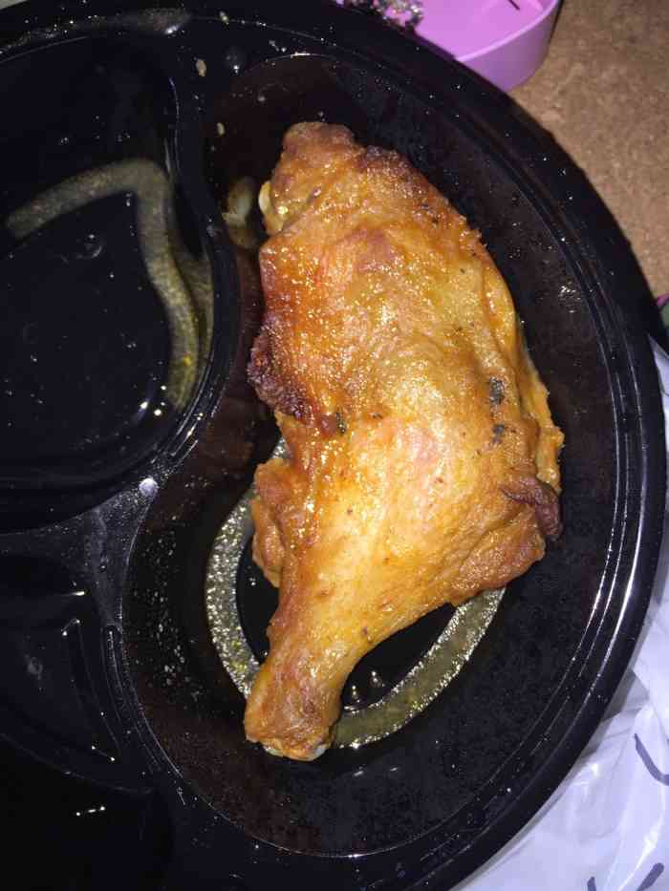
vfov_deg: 61.7
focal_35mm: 29
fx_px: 747
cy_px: 446
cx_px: 334
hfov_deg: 48.2
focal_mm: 4.15
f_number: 2.2
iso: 32
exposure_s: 1/33
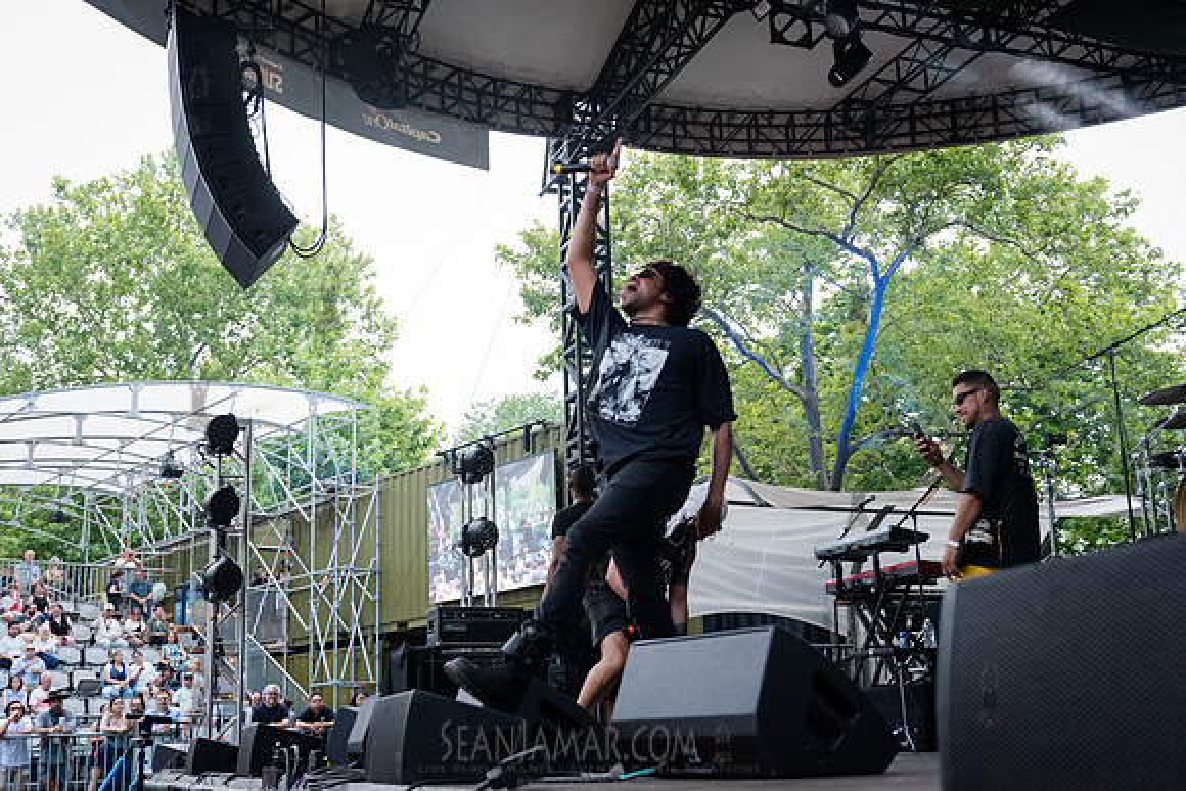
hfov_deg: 48.4
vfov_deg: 33.4
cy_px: 396
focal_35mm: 40
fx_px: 1318
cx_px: 593
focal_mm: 40
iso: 4000
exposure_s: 1/320
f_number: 3.5
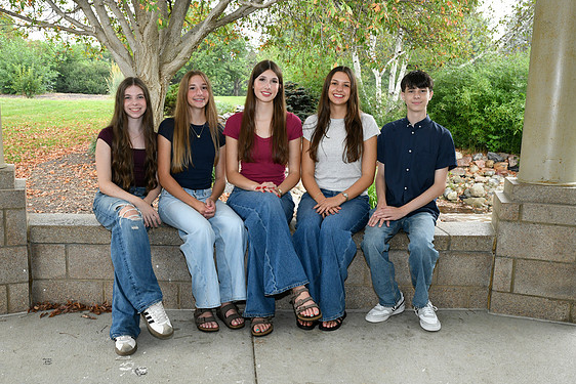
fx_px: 512
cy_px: 196
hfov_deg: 58.7
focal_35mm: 32
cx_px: 281
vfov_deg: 41.1
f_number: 8
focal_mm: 31
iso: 1600
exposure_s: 1/60
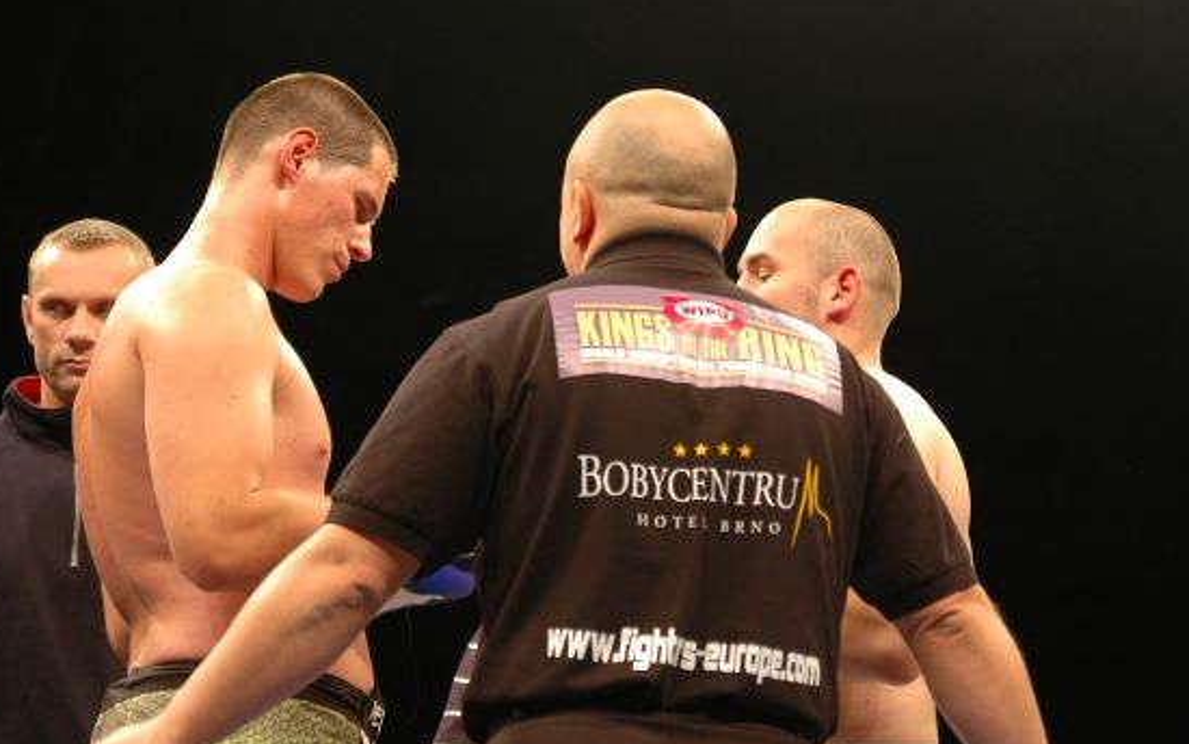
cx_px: 651
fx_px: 3130
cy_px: 374
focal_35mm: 97
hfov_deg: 21.5
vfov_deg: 13.5
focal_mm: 55
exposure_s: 1/400
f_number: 2.8
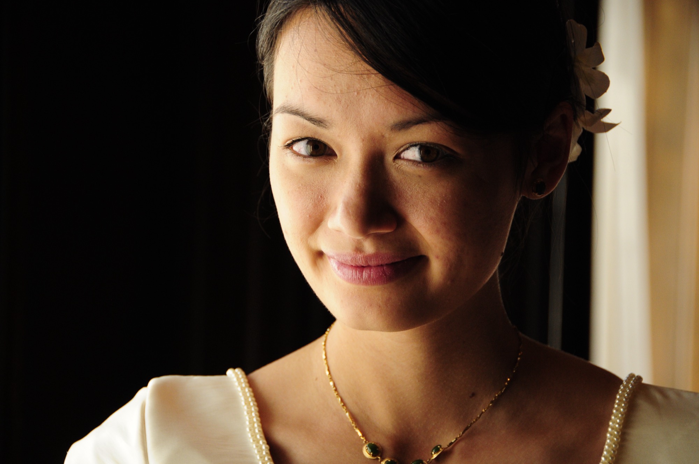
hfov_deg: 14.4
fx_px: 2763
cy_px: 232
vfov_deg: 9.6
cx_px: 350
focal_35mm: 142
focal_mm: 95
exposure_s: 1/250
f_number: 5.6
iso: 1000
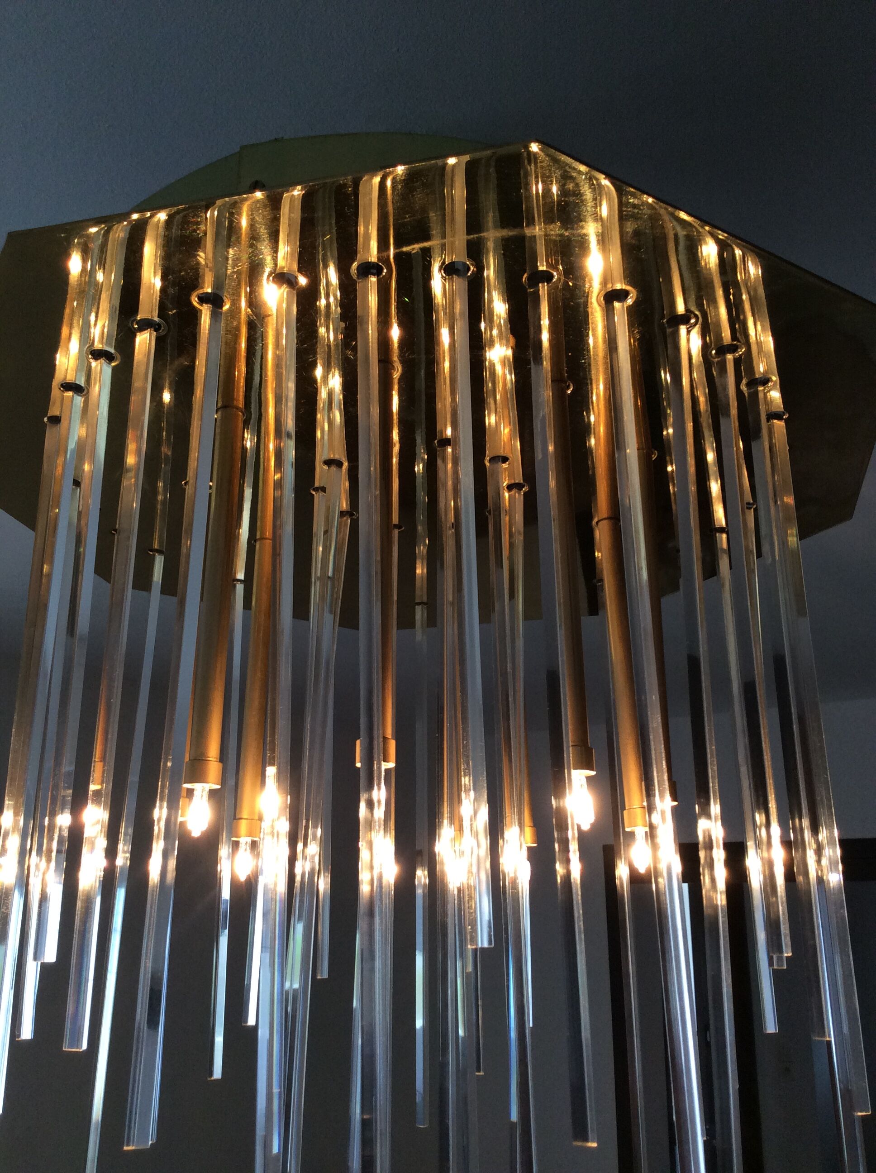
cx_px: 438
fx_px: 1083
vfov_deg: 56.9
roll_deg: +0.1
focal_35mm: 32
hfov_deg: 44.1
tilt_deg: +14.5
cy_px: 586
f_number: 2.4
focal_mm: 3.3
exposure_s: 1/100
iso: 64
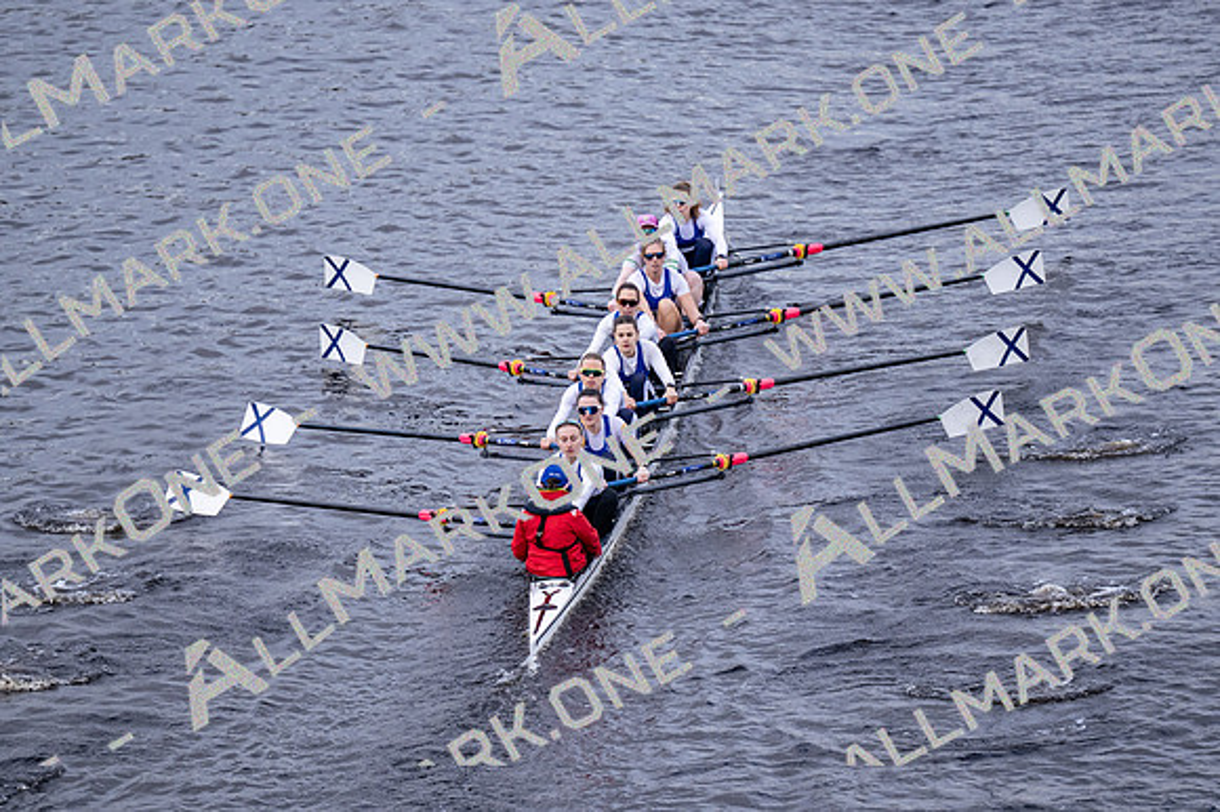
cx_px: 610
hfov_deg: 6.9
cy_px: 406
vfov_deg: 4.6
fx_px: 10160
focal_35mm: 300
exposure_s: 1/2000
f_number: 2.8
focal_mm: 200
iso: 900
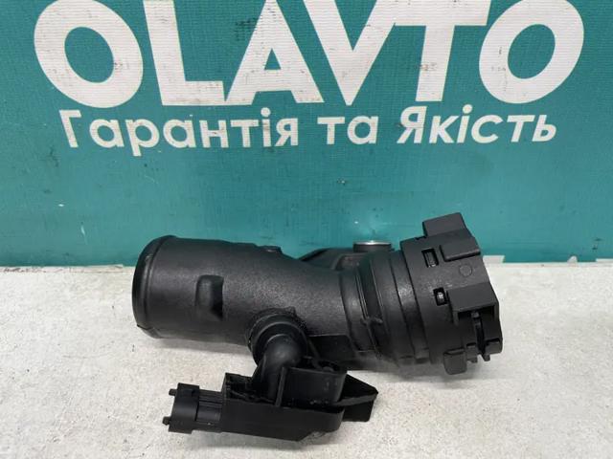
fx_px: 460
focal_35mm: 26
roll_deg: +1.0
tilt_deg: -36.0
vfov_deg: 53.1
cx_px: 306
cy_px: 230
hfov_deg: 67.3
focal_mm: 4.2
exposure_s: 1/50
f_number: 1.6
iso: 80
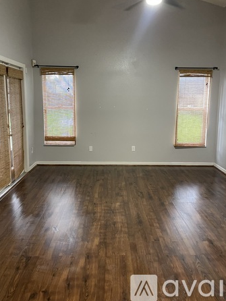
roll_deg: +0.7
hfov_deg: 49.8
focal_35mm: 28
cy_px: 133
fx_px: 244
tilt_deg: -8.3
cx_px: 113
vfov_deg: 63.2
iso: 500
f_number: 1.6
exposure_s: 1/60
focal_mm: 5.1
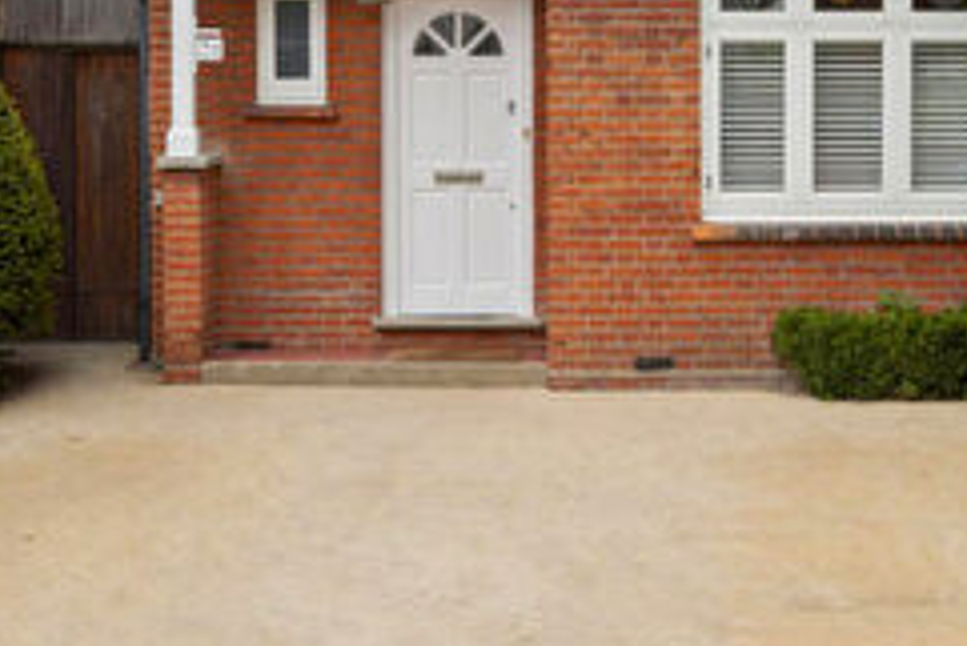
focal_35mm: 59
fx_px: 1598
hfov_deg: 33.4
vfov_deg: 20.5
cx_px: 630
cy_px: -237
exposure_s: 1/200
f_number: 8
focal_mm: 20.5
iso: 200
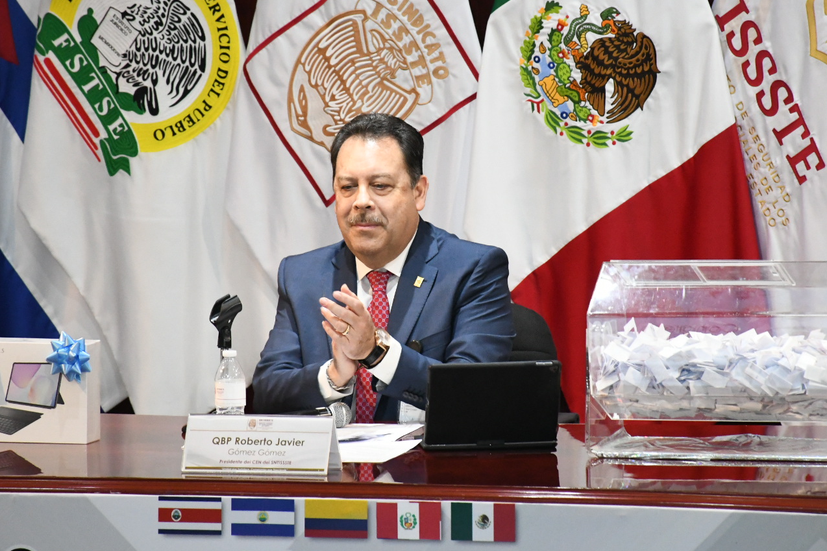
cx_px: 432
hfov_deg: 7.7
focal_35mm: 267
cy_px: 227
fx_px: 6132
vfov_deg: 5.1
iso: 5000
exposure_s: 1/125
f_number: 6.3
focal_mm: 140
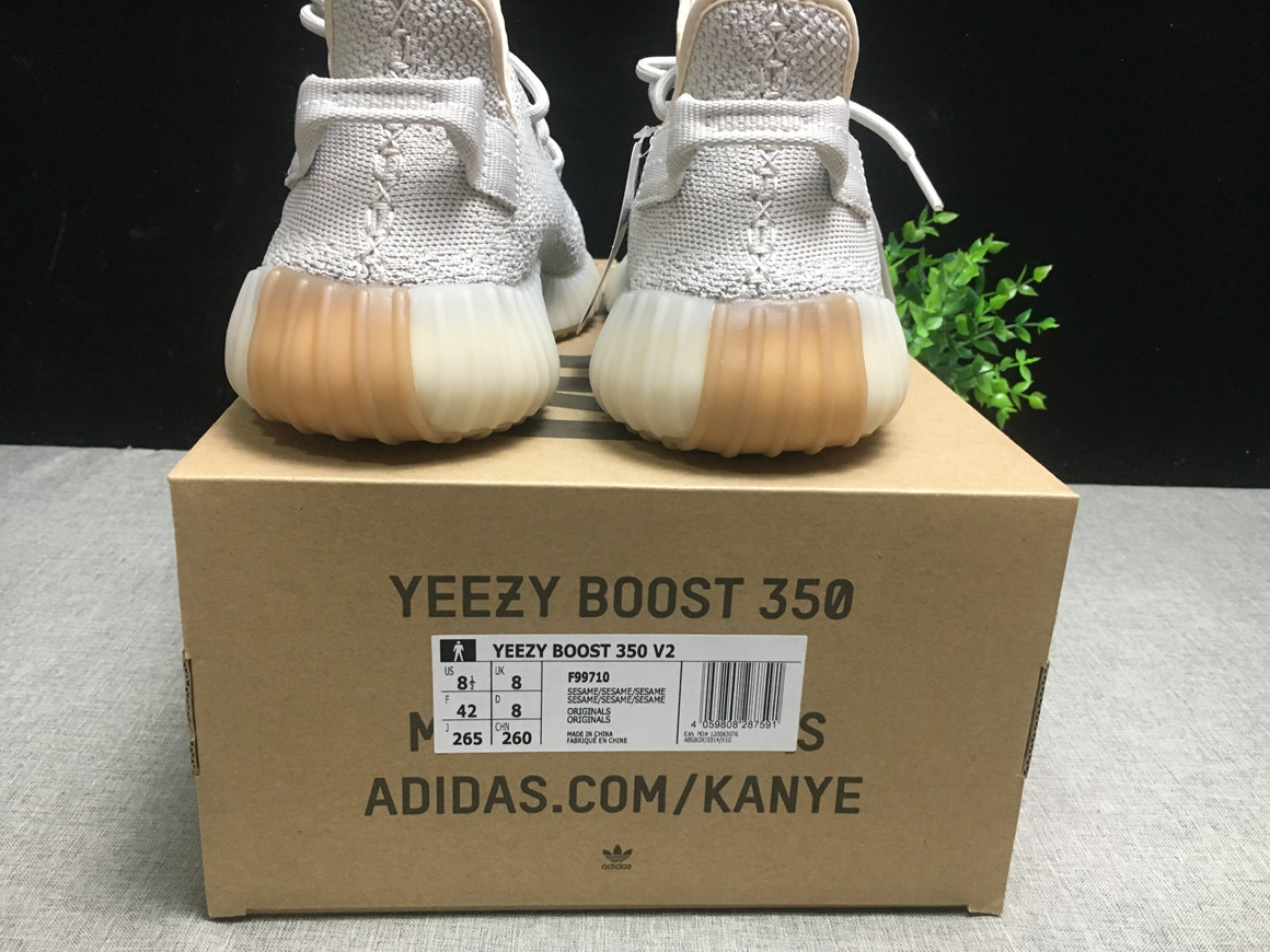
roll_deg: -2.1
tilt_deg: -20.7
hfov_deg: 60.0
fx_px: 1101
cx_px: 627
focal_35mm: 30
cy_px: 489
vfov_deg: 46.8
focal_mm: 4.15
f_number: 2.2
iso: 160
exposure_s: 1/33
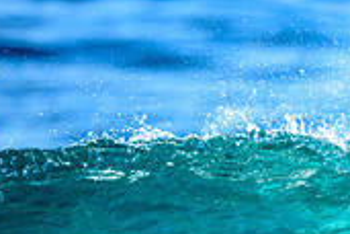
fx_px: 36232
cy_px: 310
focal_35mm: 3727
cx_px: 792
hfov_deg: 0.6
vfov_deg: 0.4
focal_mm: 800
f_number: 6.3
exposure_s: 1/2500
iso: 1000
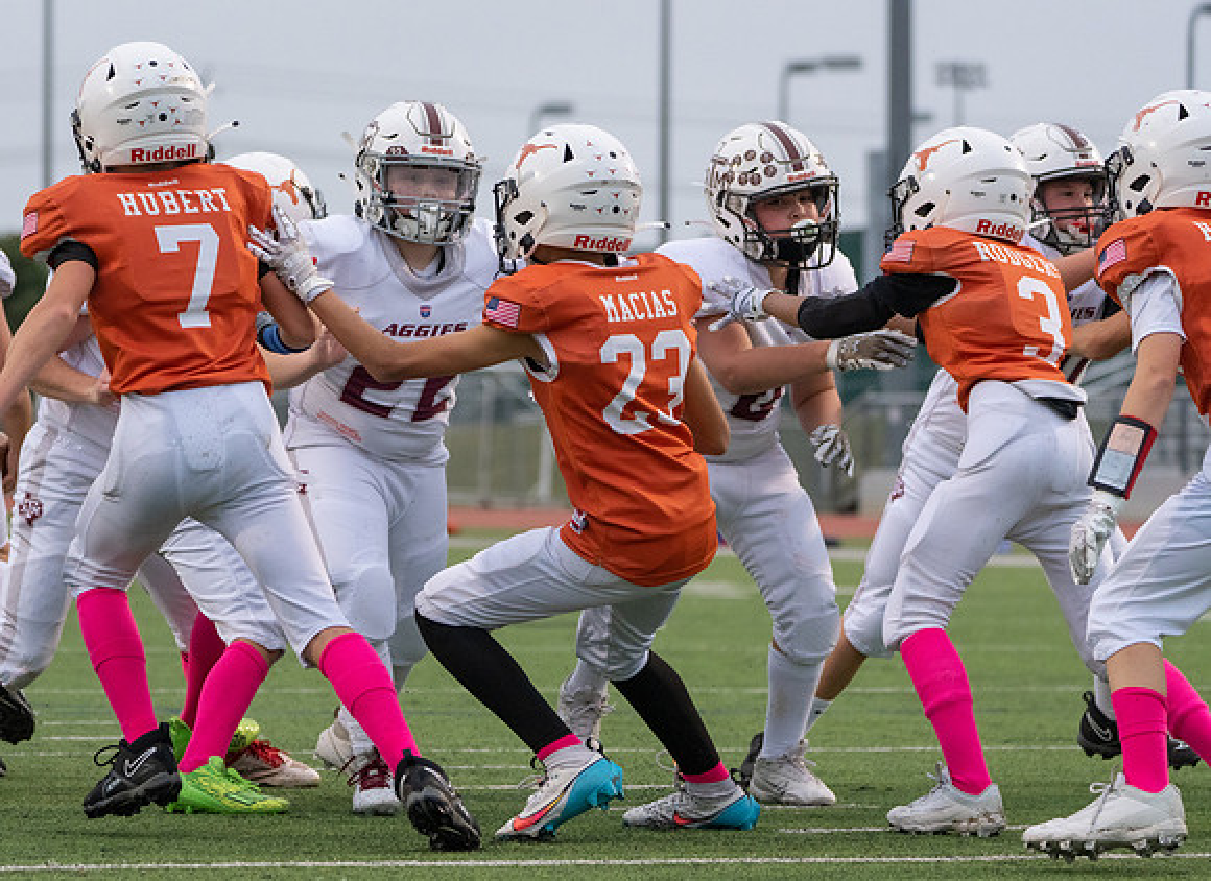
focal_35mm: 204
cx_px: 433
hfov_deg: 9.8
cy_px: 411
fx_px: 7062
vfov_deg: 7.1
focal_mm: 158
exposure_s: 1/1000
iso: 3200
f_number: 5
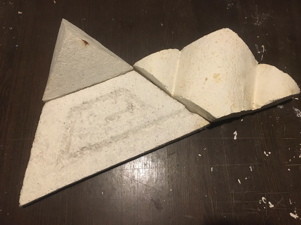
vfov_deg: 48.2
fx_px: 252
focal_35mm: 29
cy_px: 112
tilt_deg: -73.7
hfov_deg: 61.7
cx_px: 150
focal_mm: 4.15
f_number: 2.2
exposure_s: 1/17
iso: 200
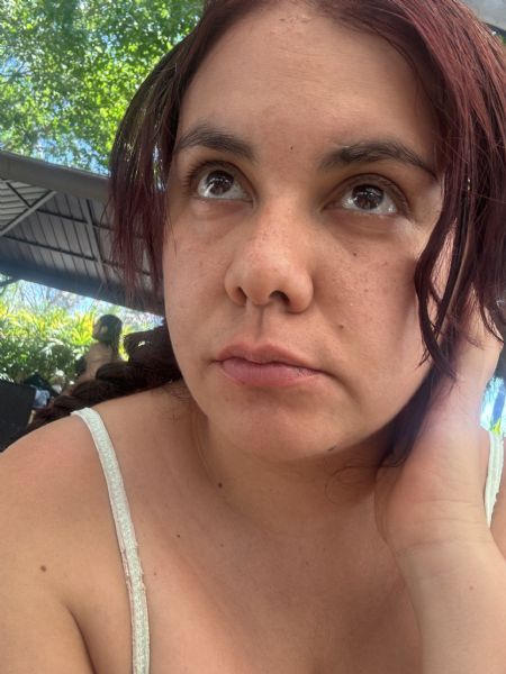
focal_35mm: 30
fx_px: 585
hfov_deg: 46.8
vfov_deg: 60.0
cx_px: 253
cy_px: 337
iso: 64
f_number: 1.9
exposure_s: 1/121
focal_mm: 2.69
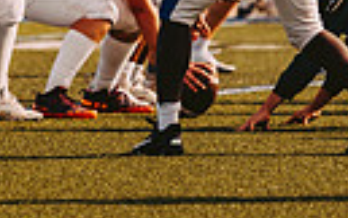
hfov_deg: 2.2
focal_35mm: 944
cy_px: -141
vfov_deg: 1.4
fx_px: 8965
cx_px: 117
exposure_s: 1/2000
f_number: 2.8
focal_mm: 200
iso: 160
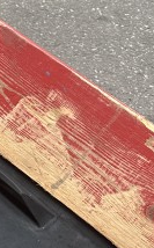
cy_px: 17
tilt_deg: -37.6
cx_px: -347
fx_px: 823
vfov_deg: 16.9
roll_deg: -2.3
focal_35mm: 122
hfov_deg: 8.5
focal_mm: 6.86
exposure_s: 1/409
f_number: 1.78
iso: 80
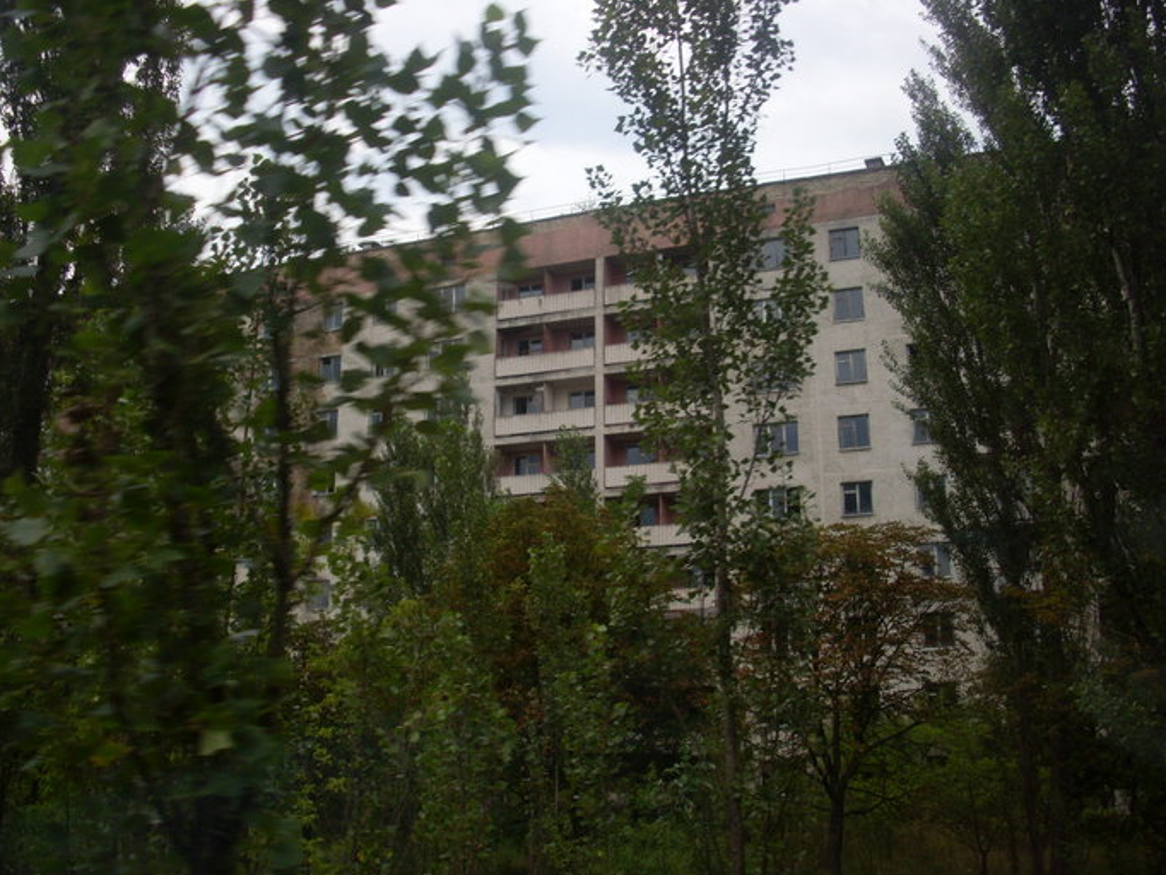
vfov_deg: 36.8
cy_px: 433
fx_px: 1314
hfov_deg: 47.8
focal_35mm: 39
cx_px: 581
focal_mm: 6.3
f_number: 3
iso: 80
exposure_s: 1/250
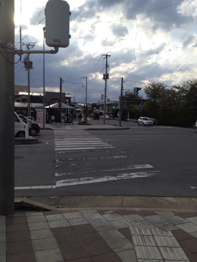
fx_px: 266
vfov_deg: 52.6
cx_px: 98
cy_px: 131
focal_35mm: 35
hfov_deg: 40.7
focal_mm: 4.28
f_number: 2.4
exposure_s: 1/1284
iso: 64
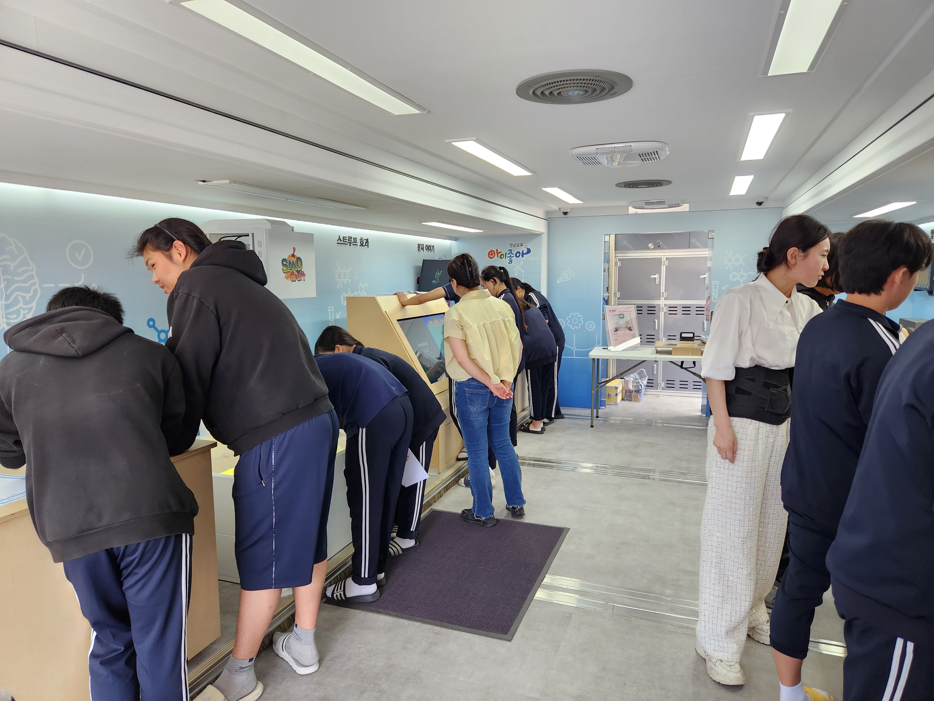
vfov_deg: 58.9
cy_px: 350
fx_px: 621
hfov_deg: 73.9
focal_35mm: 23
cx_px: 467
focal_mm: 5.4
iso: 125
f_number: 1.8
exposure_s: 1/180
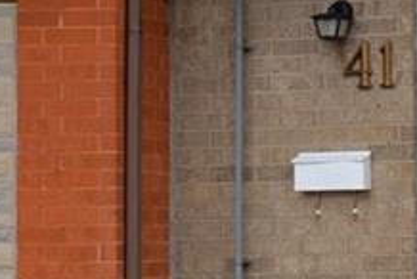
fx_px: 1902
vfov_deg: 8.4
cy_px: 125
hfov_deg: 11.6
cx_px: 738
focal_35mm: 164
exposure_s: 1/160
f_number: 6.3
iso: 200
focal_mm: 35
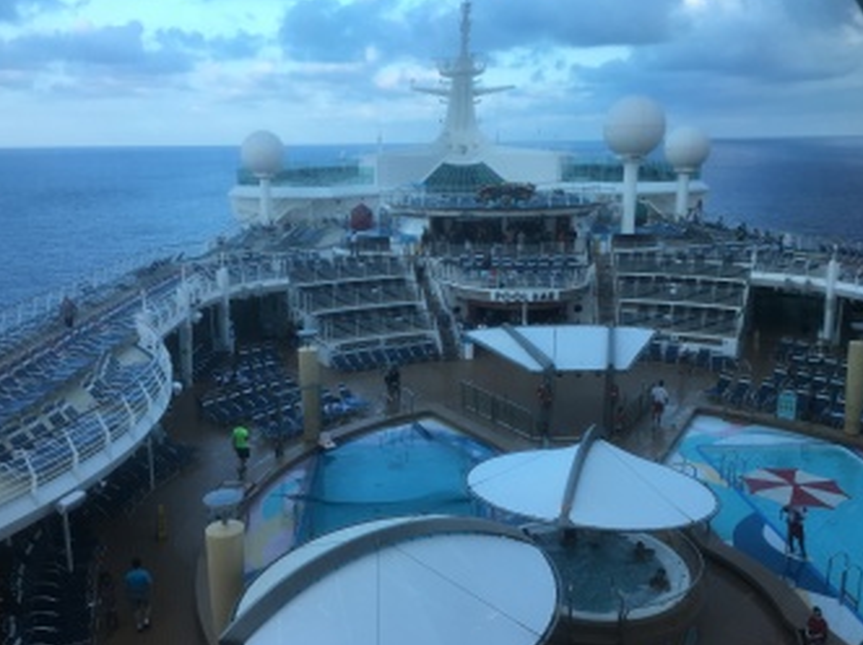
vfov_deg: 44.1
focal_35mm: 32
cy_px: 320
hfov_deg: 56.8
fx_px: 797
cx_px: 406
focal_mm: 4.15
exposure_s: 1/120
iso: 40
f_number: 2.2
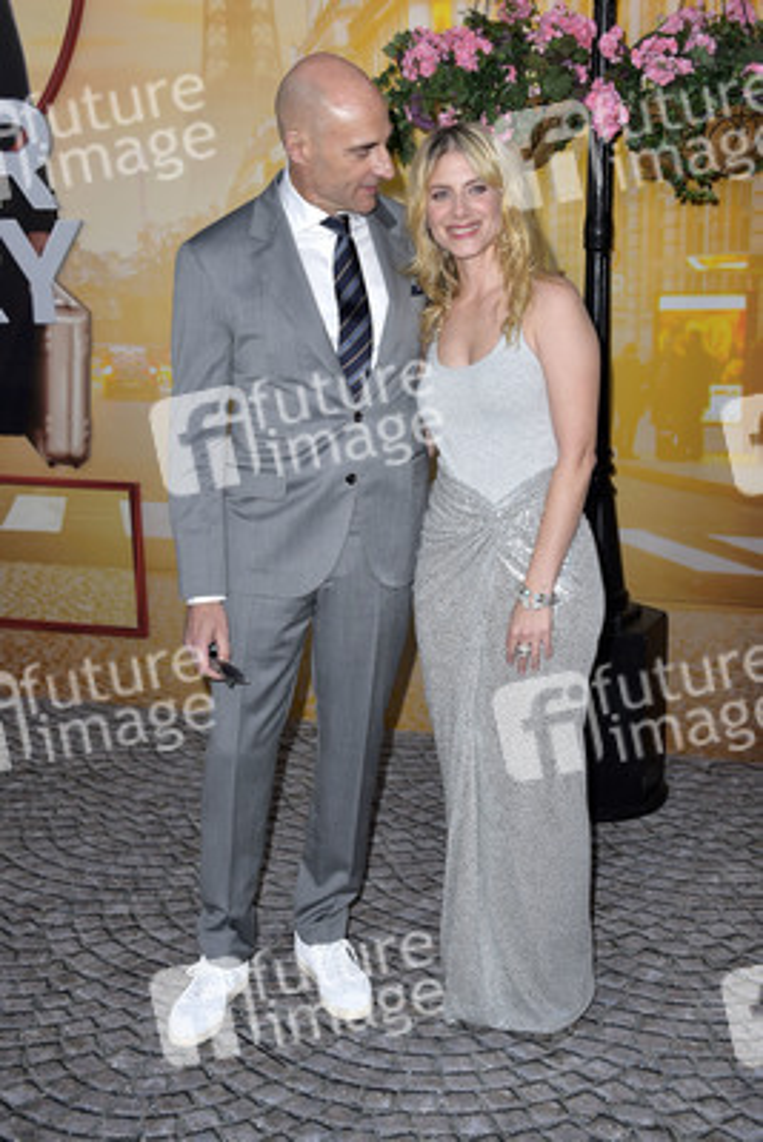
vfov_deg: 46.4
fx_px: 1334
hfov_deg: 31.9
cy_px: 571
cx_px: 382
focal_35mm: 42
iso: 320
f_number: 6.3
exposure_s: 1/250
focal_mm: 42
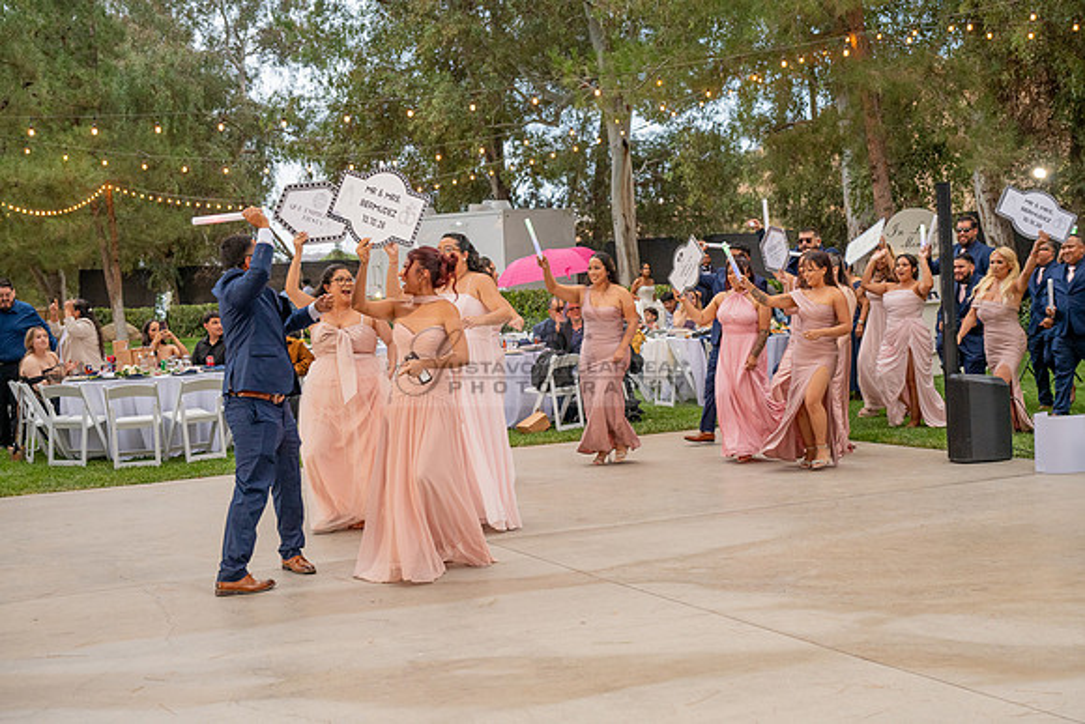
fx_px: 1537
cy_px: 362
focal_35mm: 51
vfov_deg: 26.5
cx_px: 542
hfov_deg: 38.9
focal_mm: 51
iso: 1600
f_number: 4
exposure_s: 1/200
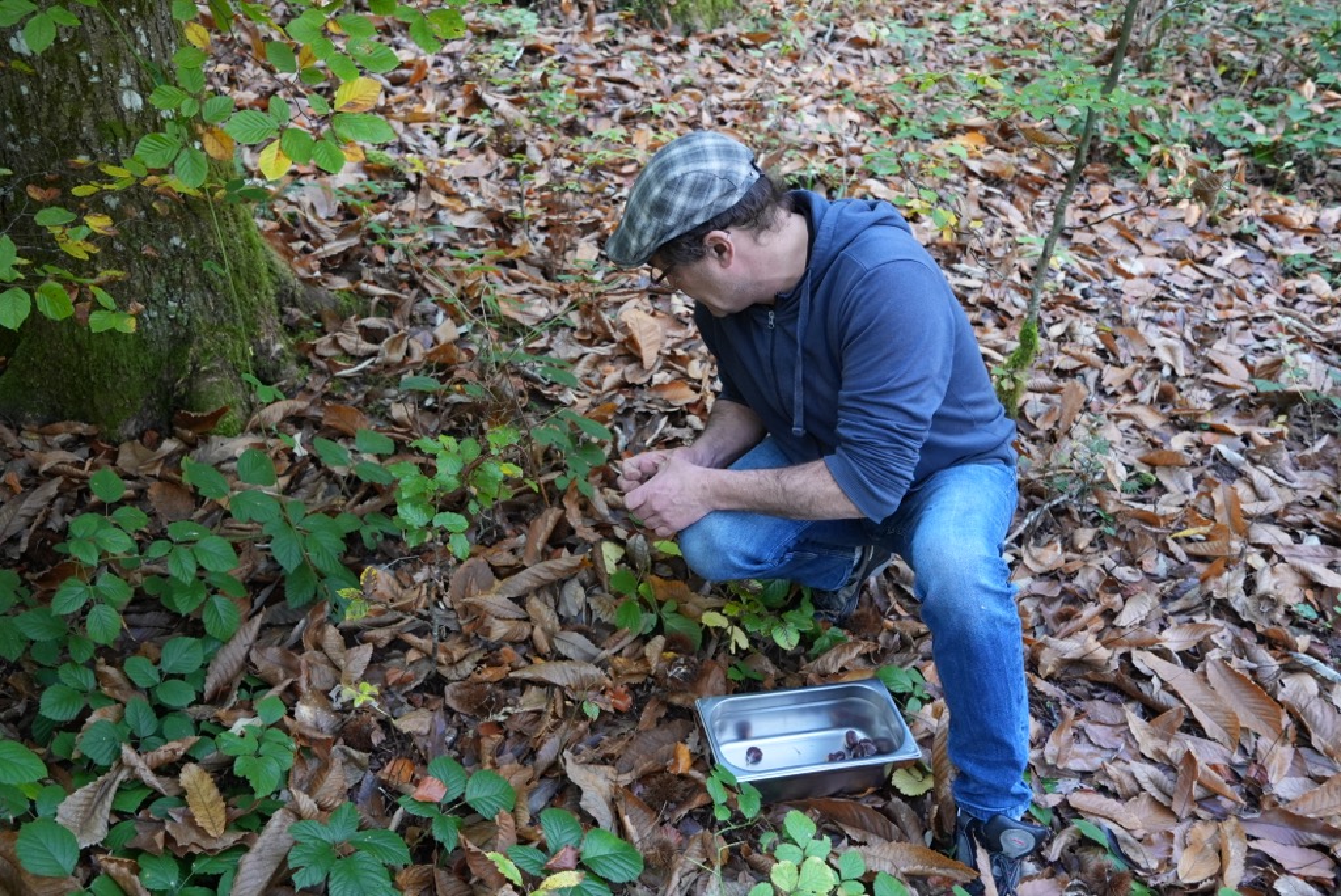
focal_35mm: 31
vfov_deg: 42.4
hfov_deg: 60.3
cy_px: 448
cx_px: 670
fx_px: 1155
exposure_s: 1/160
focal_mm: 31
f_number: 4.5
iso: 2500
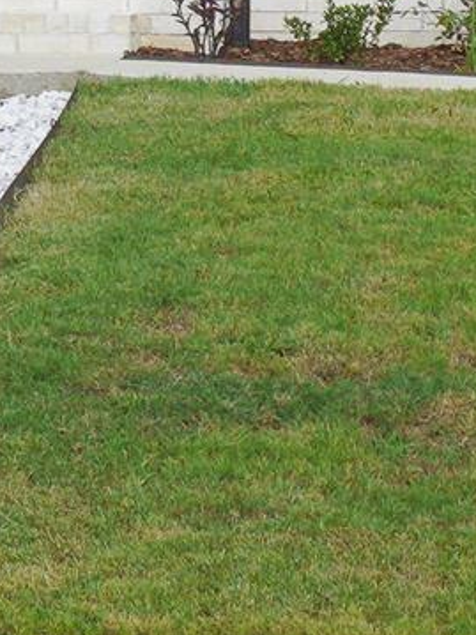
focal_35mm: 280
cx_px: 1032
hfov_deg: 5.2
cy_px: -957
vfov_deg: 6.7
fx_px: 5137
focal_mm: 34
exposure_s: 1/640
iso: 100
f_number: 4
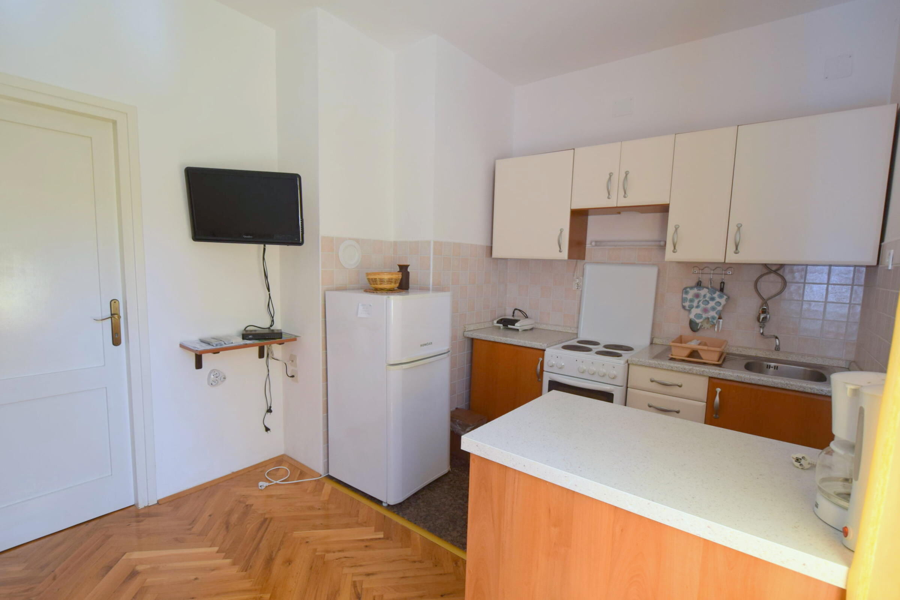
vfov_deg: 77.3
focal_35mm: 15
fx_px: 375
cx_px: 450
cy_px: 300
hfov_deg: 100.4
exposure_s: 1/100
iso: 400
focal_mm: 10
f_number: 5
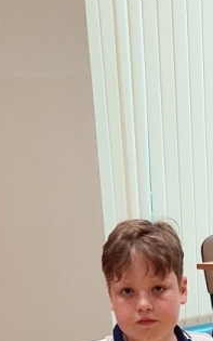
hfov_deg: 13.2
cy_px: 521
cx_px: 232
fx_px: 901
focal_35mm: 97
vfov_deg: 18.7
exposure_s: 1/100
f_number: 1.8
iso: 200
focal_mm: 5.23
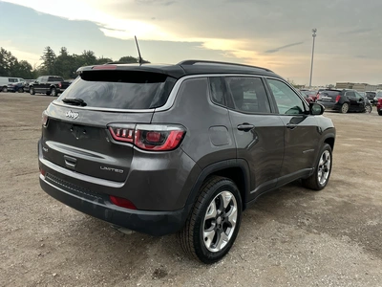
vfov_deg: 49.7
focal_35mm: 28
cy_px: 144
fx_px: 309
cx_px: 191
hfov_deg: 63.4
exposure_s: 1/122
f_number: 1.8
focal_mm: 3
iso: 25
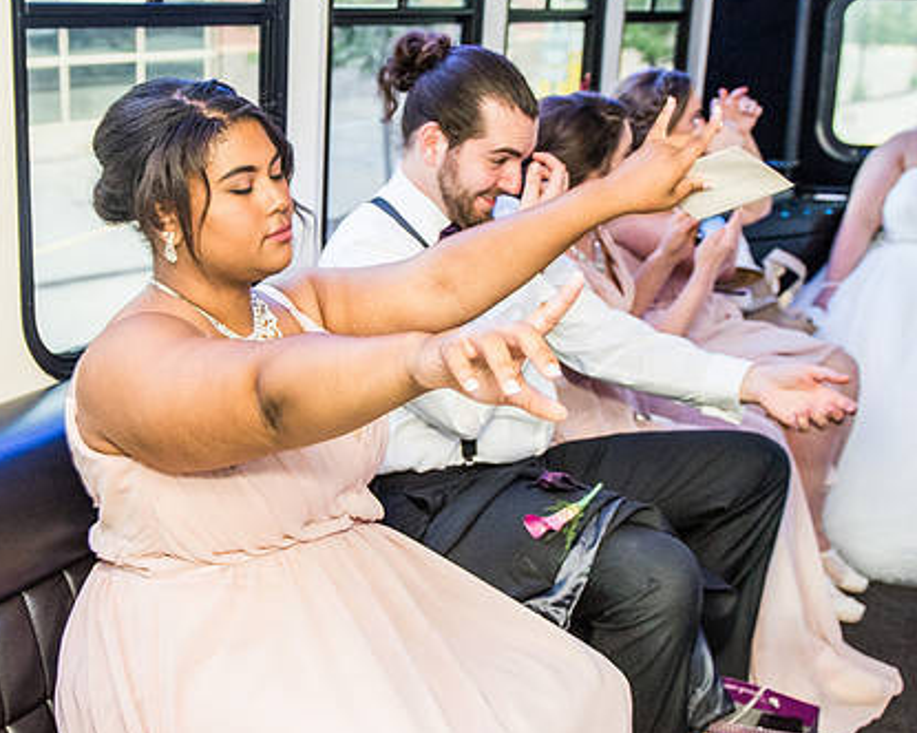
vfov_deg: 33.4
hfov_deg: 40.7
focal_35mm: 45
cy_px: 315
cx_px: 311
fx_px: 1221
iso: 1800
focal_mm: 24
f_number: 2.8
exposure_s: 1/100
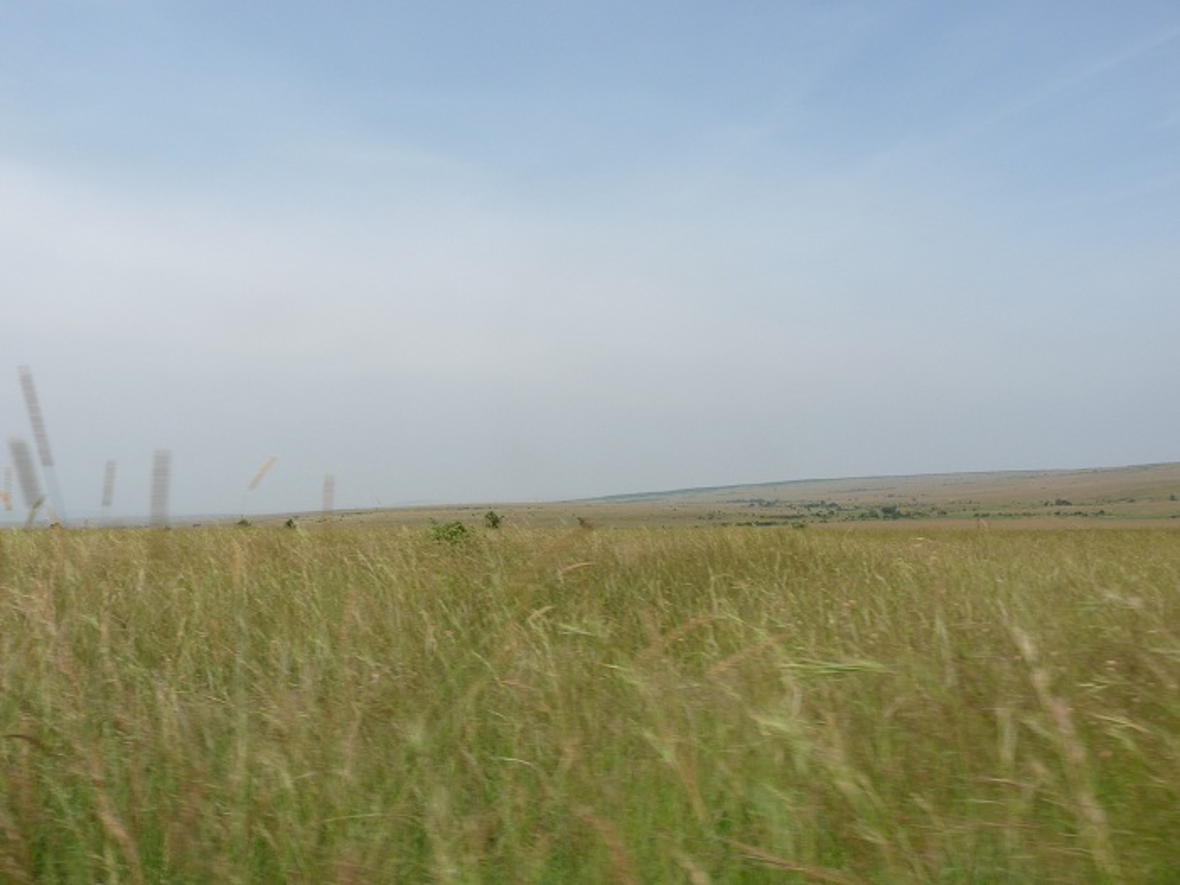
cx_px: 590
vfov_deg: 51.4
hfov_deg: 65.3
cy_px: 442
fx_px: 920
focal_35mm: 27
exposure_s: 1/500
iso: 100
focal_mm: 4.8
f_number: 5.6
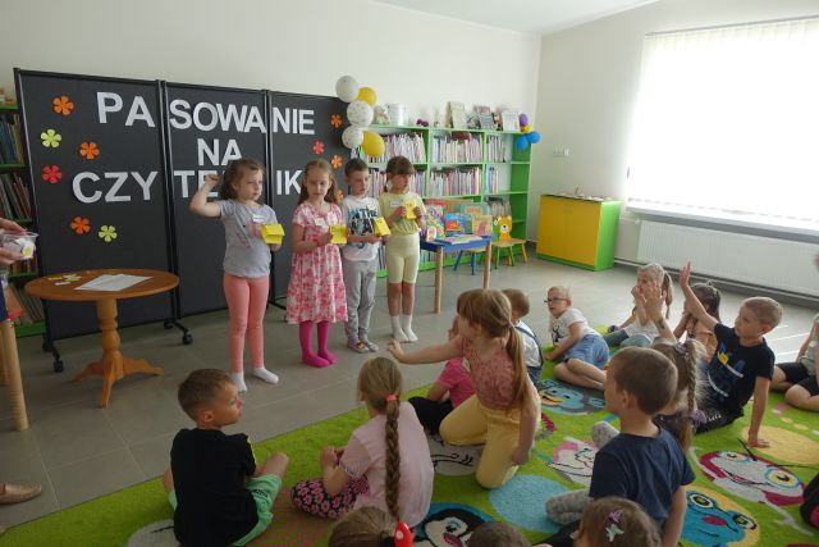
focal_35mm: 24
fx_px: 546
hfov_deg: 73.7
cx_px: 410
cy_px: 274
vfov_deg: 53.2
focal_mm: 8.8
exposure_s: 1/125
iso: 125
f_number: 2.8
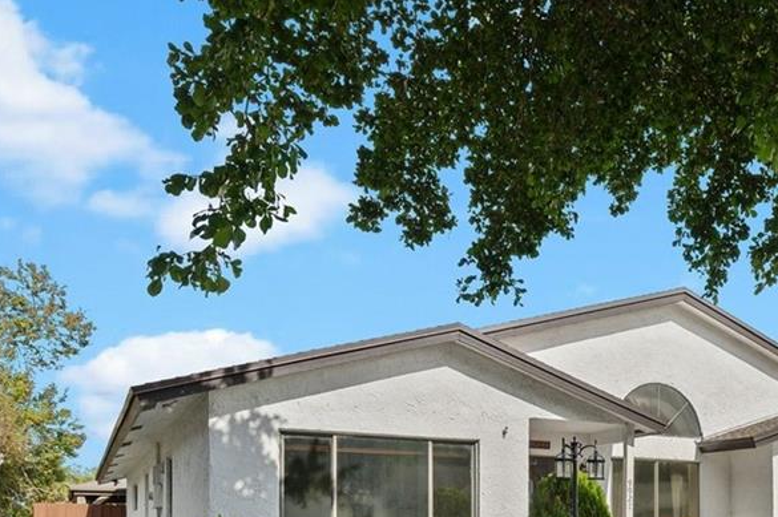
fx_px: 885
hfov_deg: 42.5
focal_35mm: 41
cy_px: 556
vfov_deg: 29.6
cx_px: 735
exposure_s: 1/250
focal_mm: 15
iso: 200
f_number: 8
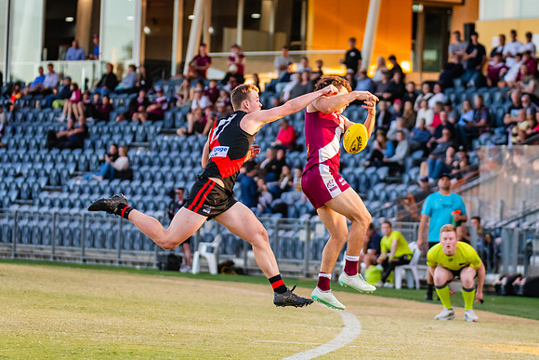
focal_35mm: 235
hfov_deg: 8.7
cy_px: 161
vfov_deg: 5.8
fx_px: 3523
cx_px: 284
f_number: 4
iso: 2200
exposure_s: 1/1250
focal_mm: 170
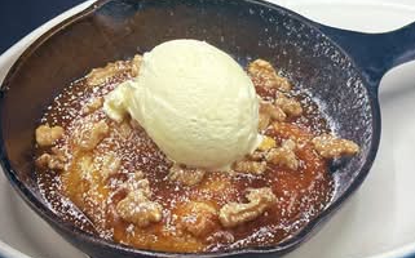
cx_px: 265
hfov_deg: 22.3
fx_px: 1051
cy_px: 114
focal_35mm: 93
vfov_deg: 14.0
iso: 64
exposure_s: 1/511
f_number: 1.78
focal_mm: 6.86
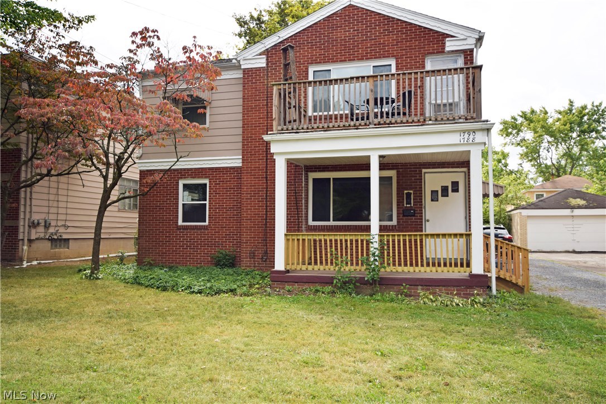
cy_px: 202
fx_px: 505
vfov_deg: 43.6
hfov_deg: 61.9
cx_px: 303
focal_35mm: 30
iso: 100
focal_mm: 20
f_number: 7.1
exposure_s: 1/200
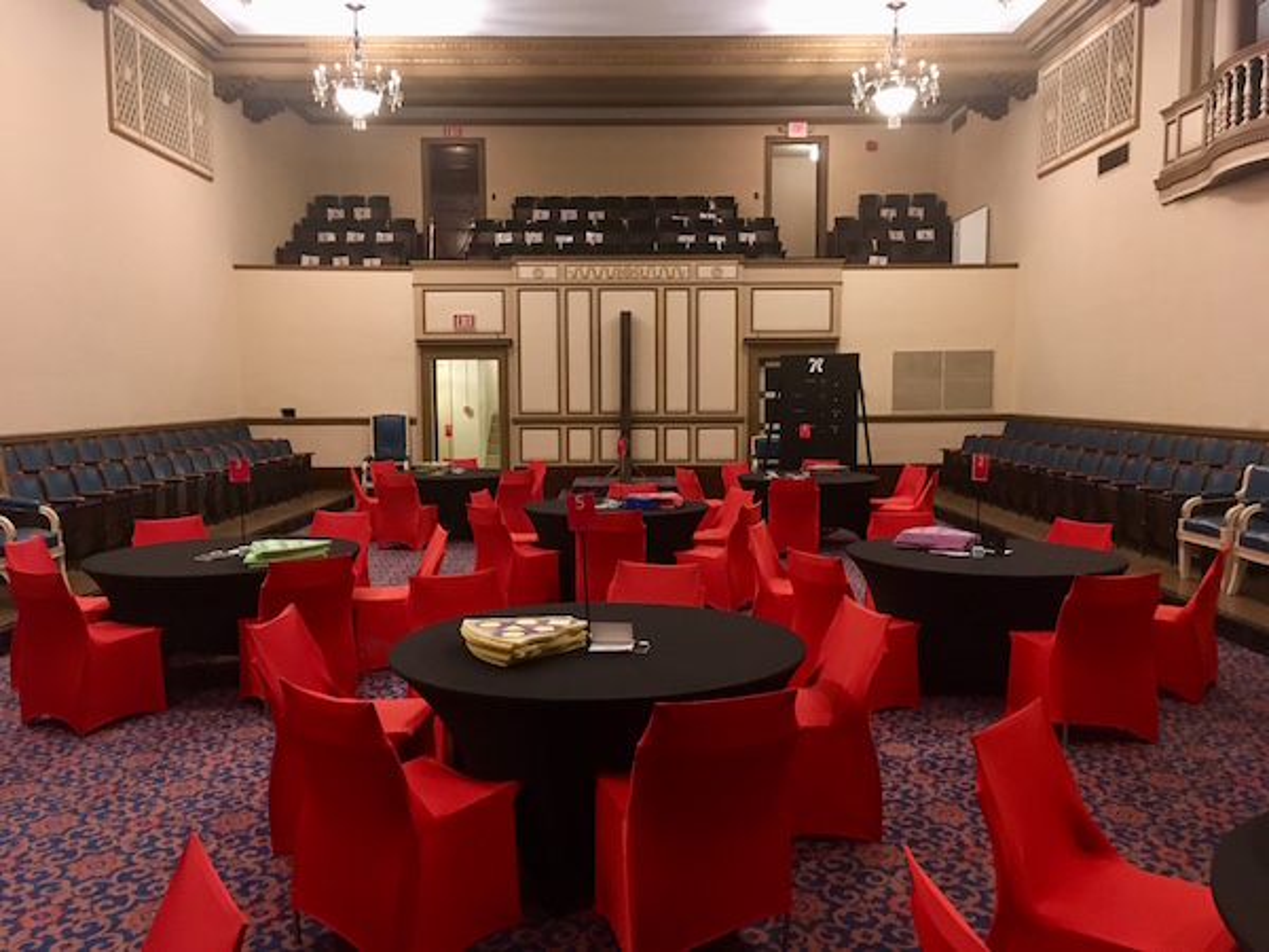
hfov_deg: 61.7
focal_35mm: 29
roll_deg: -1.5
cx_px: 634
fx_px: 1063
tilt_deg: -4.8
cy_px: 476
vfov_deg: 48.2
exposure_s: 1/15
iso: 400
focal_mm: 4.15
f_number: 2.2
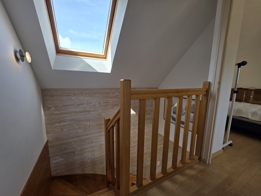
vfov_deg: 89.9
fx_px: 98
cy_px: 98
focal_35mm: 13
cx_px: 130
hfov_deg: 106.2
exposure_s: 1/257
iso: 40
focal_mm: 2.2
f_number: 1.9
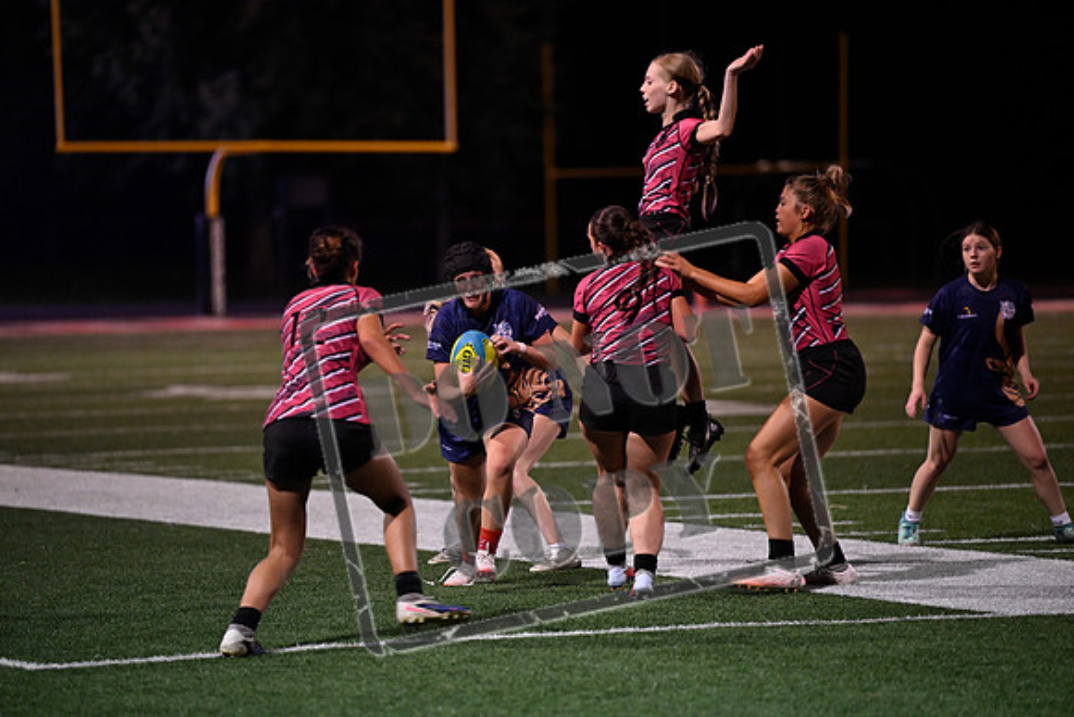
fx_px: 5968
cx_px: 537
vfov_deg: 6.9
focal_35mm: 200
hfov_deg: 10.3
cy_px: 358
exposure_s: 1/320
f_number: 2.8
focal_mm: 200
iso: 4000
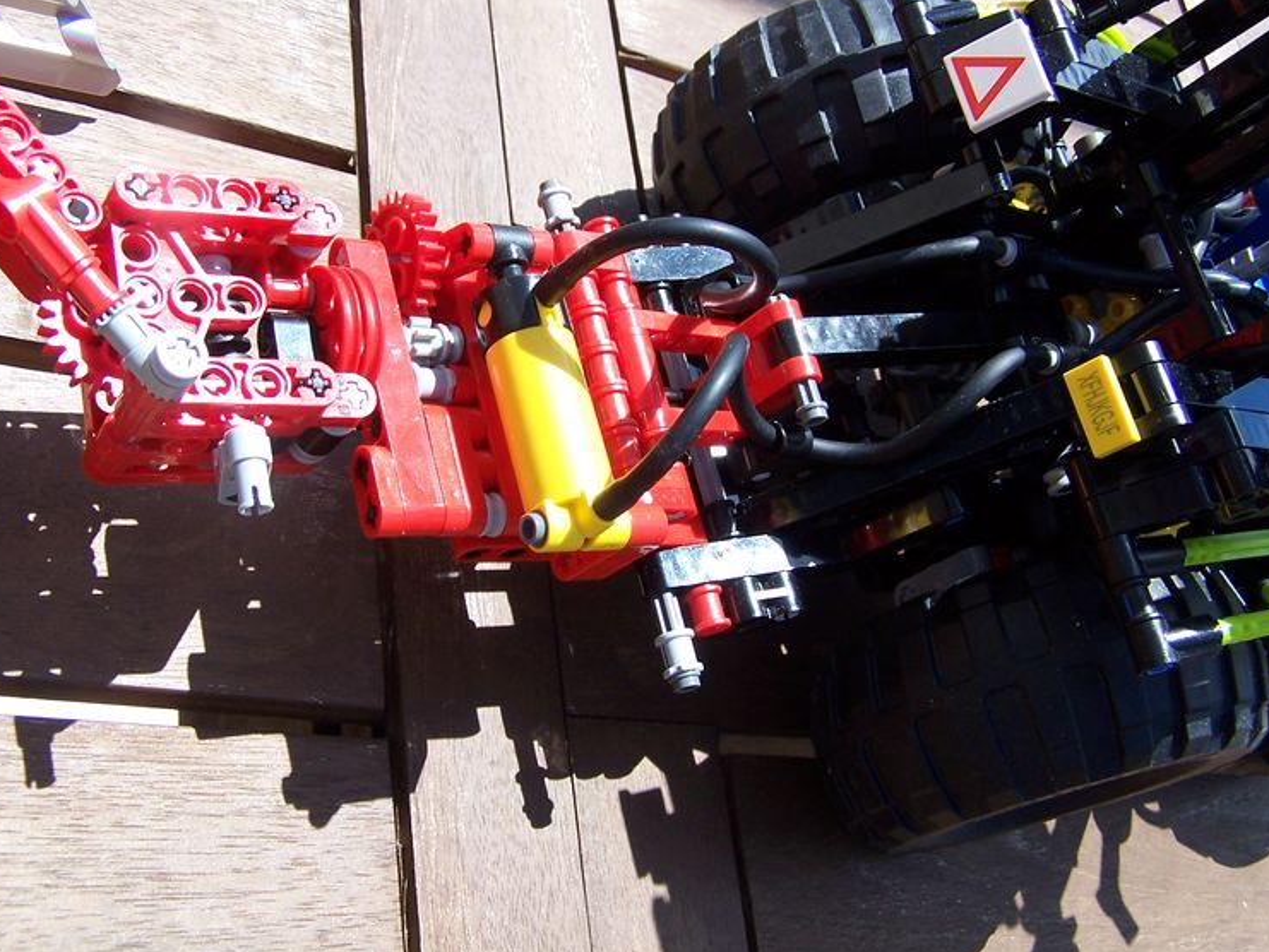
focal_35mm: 41
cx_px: 605
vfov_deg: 35.1
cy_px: 445
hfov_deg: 45.8
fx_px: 1503
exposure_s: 1/500
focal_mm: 6.3
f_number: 4
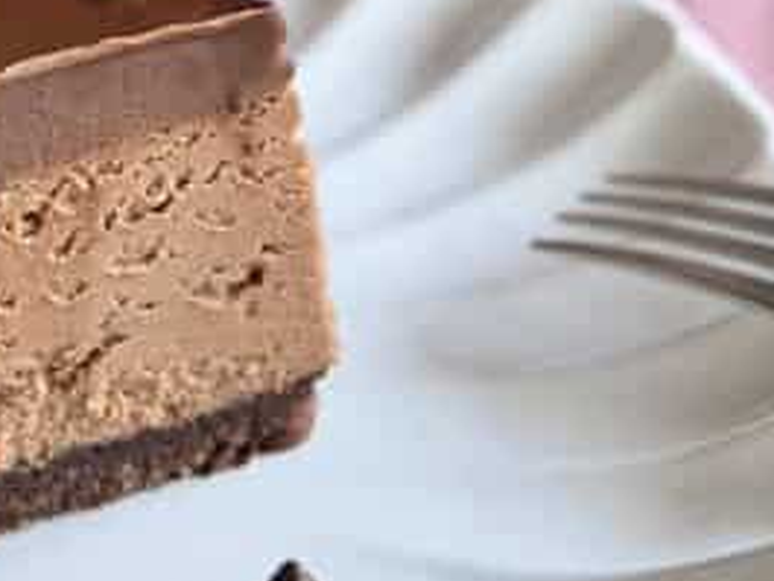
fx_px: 3937
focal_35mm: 176
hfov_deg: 11.1
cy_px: -337
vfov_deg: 8.2
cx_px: -99
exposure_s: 1/60
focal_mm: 6.8
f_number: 1.8
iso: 250
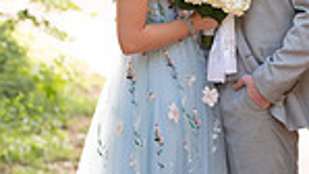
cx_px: 390
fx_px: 2500
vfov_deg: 4.0
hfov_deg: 7.0
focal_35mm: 305
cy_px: 26
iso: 100
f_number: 2.8
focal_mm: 70
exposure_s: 1/100
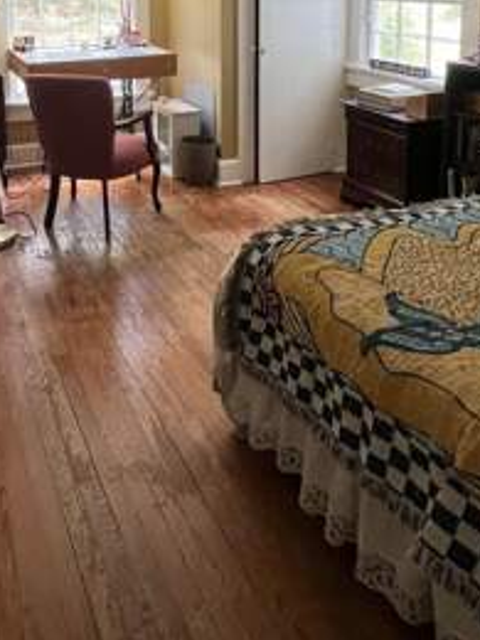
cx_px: 103
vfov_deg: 50.1
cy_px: 57
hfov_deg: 42.4
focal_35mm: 32
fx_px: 592
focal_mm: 1.57
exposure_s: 1/99
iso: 125
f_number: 1.8
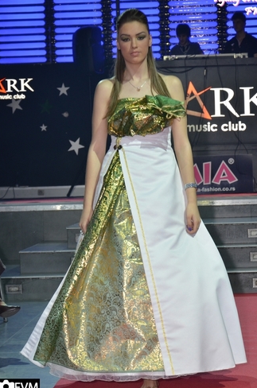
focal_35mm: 99
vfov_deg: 20.7
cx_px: 133
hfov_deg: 13.8
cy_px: 200
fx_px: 1065
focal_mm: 62
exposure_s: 1/60
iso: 640
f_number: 6.3
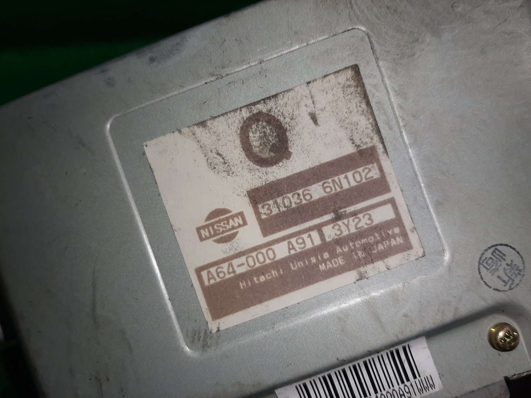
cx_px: 266
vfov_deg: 53.1
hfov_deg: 67.3
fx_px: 399
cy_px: 199
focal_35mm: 26
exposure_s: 1/207
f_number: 1.7
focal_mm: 3.93
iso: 40
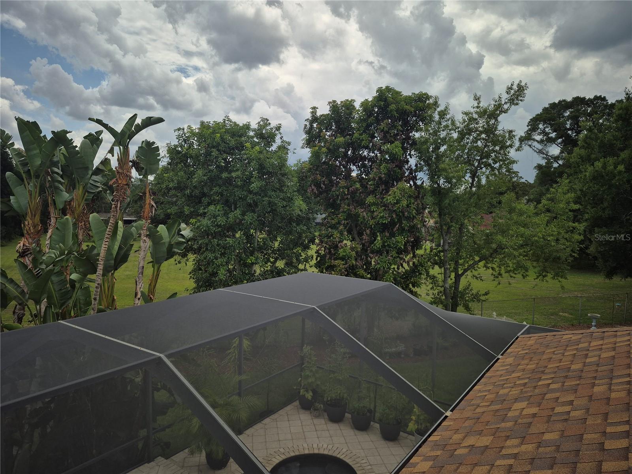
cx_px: 316
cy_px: 237
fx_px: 420
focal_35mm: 23
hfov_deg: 73.9
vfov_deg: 58.9
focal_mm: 5.4
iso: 25
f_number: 1.8
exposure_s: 1/1500
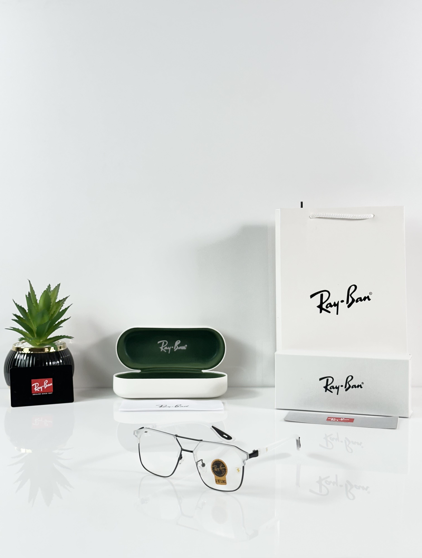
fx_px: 776
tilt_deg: -4.6
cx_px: 211
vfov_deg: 39.5
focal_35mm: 48
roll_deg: -0.4
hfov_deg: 30.4
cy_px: 279
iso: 80
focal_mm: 6.86
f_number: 1.78
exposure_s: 1/100
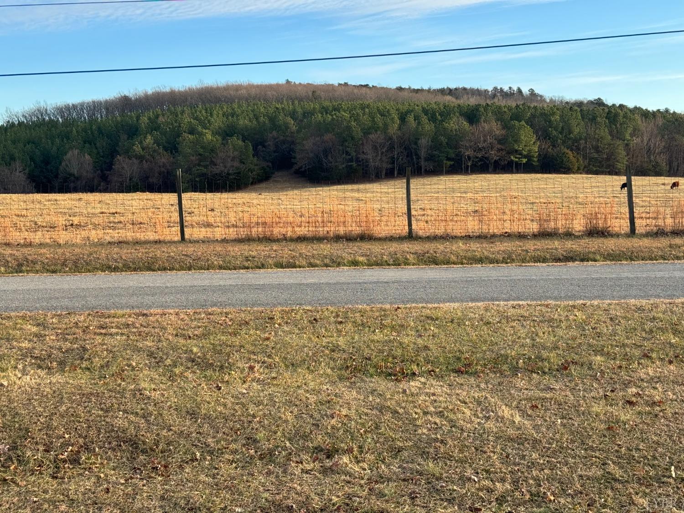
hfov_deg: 39.7
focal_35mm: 48
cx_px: 342
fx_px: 948
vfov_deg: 30.3
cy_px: 256
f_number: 1.78
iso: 64
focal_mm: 6.86
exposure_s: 1/792
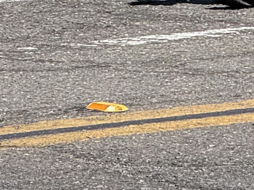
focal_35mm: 605
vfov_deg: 2.4
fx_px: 4439
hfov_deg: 3.2
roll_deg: -1.2
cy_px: -202
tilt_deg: -3.0
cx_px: 540
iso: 64
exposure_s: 1/977
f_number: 2.8
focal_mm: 15.66
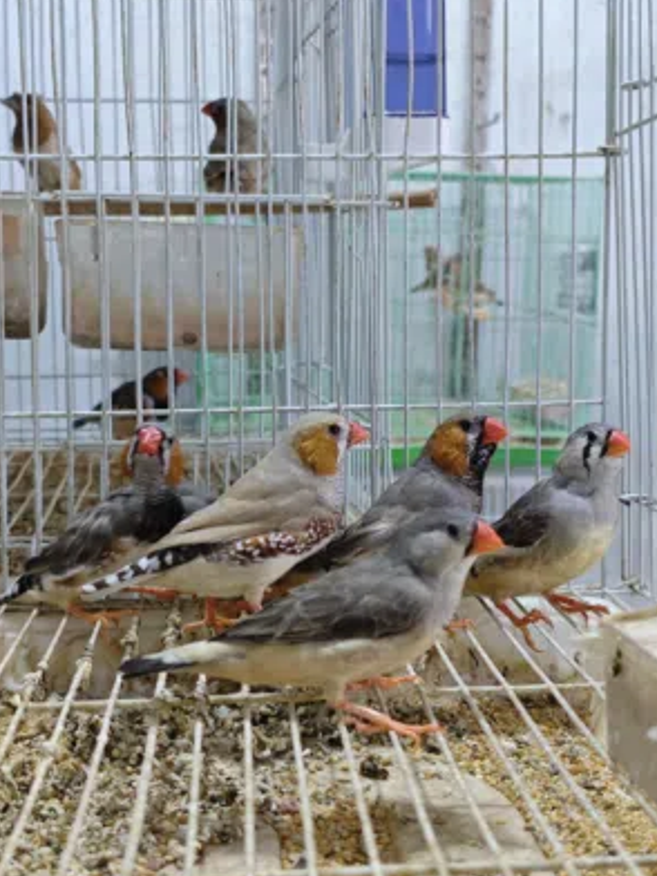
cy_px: 440
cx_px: 331
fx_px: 1341
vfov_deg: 36.2
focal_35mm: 53
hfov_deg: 27.5
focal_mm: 4.94
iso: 200
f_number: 1.59
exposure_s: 1/33.3
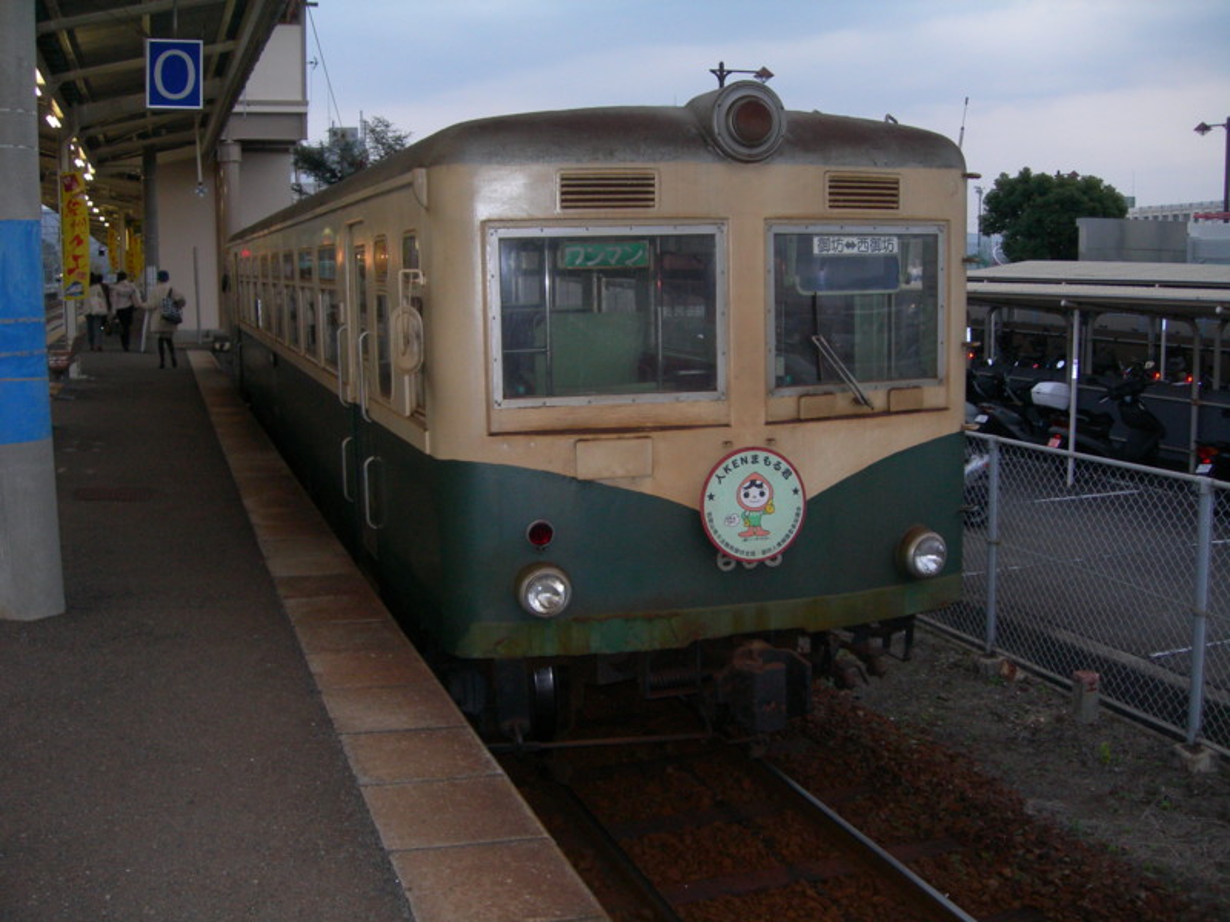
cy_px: 461
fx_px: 1350
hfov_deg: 49.0
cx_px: 615
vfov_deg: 37.7
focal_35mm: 38
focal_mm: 7.8
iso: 180
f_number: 2.8
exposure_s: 1/60.1
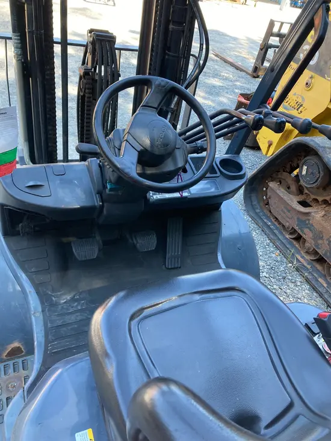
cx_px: 166
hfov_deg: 49.8
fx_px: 357
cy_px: 220
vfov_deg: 63.4
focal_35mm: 28
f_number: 1.8
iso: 40
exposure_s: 1/121
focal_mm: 3.99
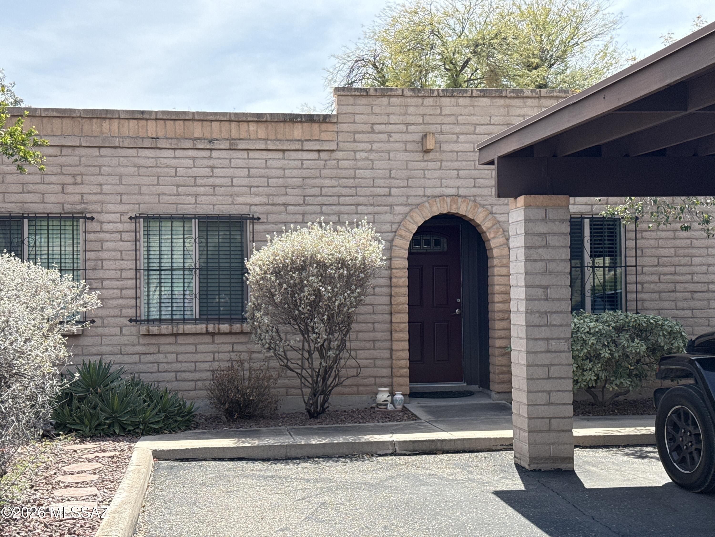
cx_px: 358
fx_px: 991
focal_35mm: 48
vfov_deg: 30.3
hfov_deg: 39.7
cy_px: 268
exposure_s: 1/2033
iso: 80
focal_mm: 6.76
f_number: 1.78
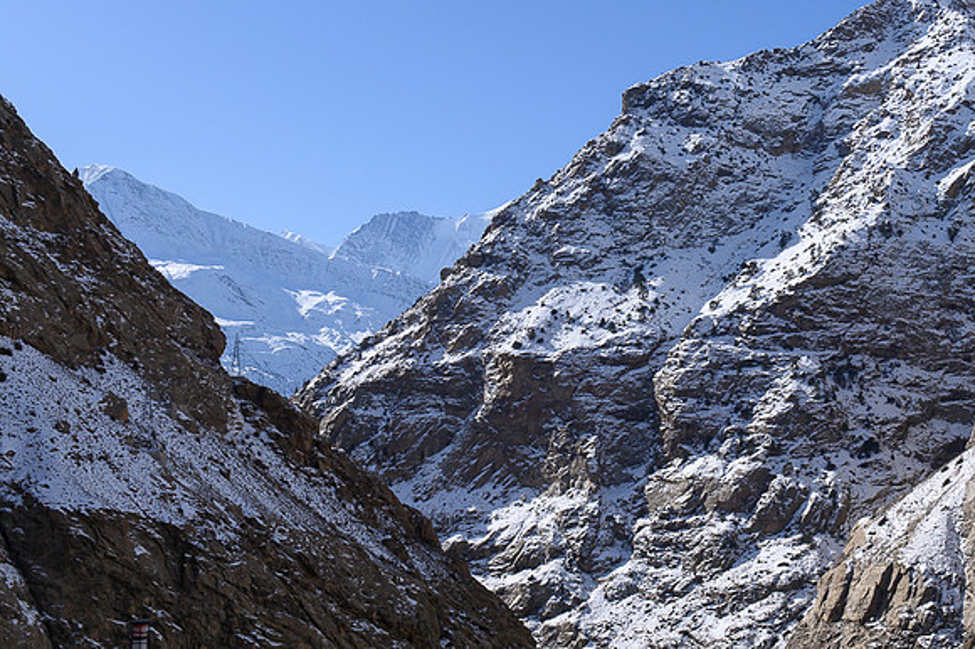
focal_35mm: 59
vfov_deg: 22.8
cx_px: 603
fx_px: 1606
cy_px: 248
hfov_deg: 33.6
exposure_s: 1/1250
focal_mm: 48
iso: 450
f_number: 13
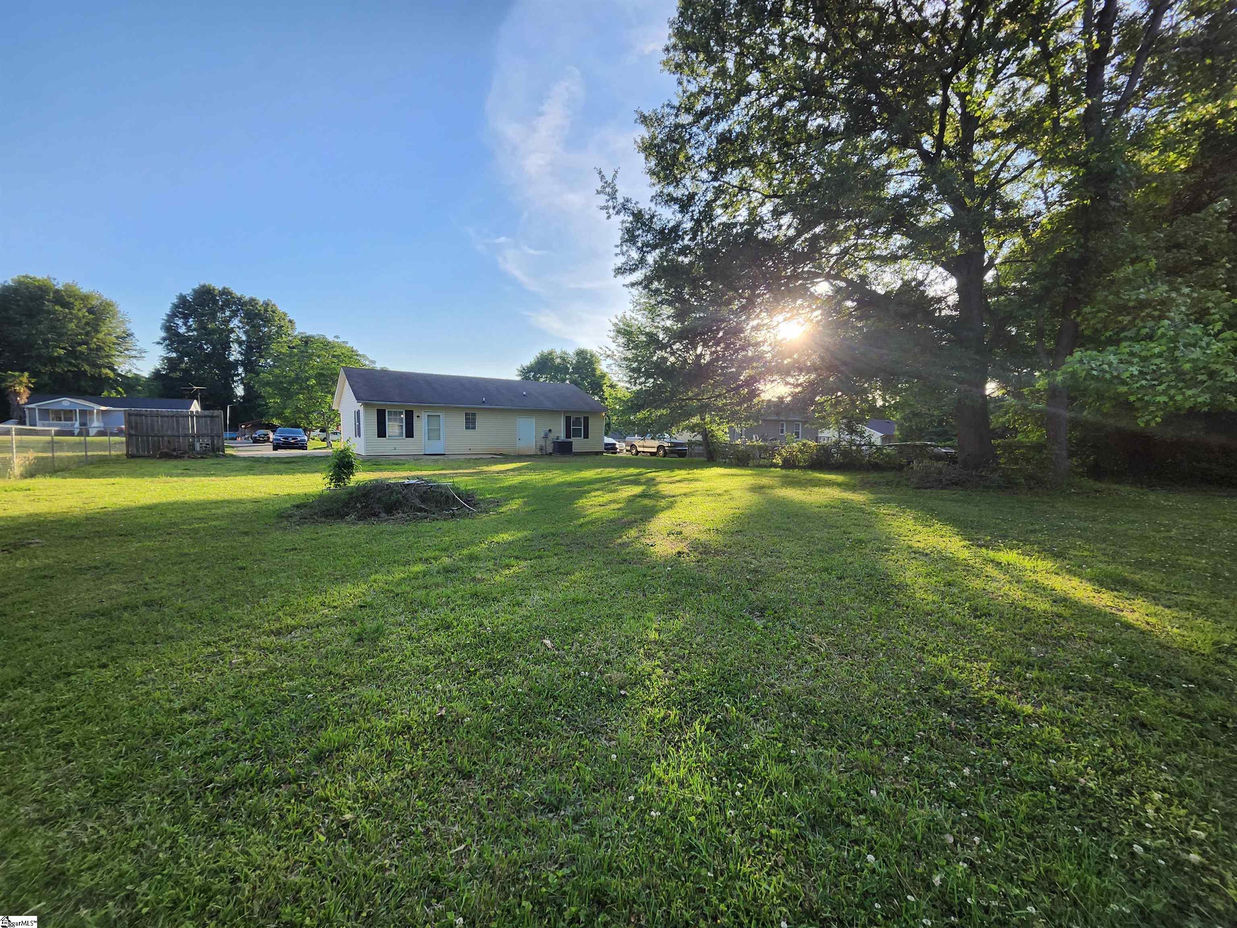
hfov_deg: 106.2
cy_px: 464
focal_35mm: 13
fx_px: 465
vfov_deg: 89.9
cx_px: 618
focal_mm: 1.74
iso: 40
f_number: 2.2
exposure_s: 1/384
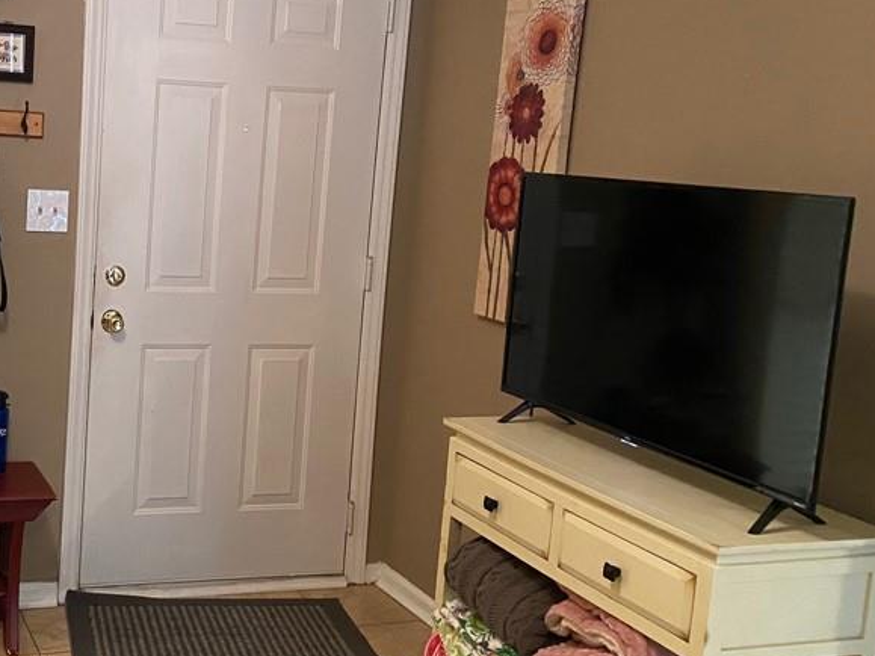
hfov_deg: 39.2
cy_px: 304
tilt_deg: -7.4
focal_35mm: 46
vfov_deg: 31.5
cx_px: 139
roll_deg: -3.7
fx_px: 1163
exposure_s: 1/40
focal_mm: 4.25
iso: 400
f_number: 1.8
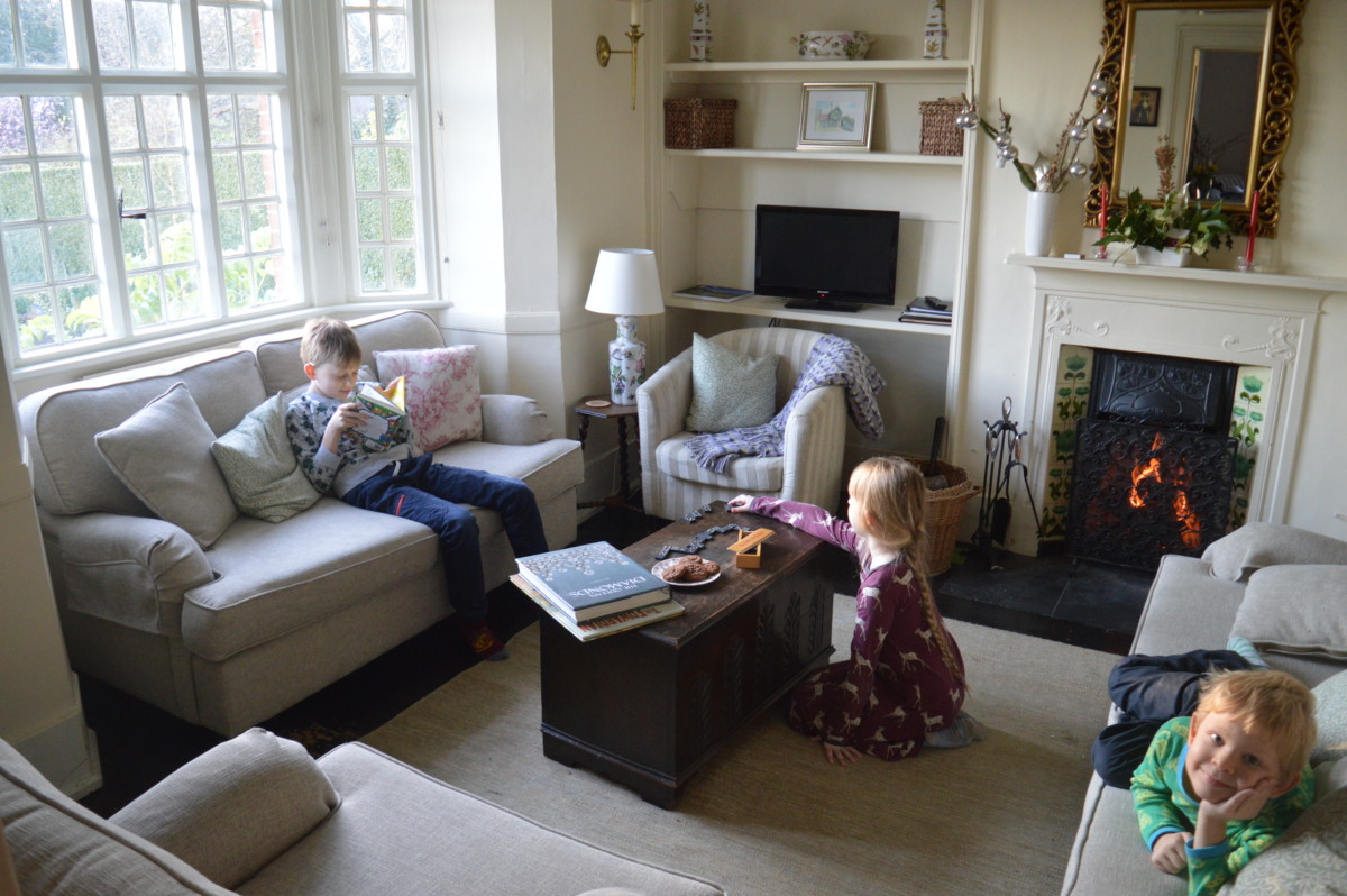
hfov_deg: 67.4
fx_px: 1009
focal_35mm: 27
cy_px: 448
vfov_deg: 47.9
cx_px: 674
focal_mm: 18
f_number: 3.5
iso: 1100
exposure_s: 1/60
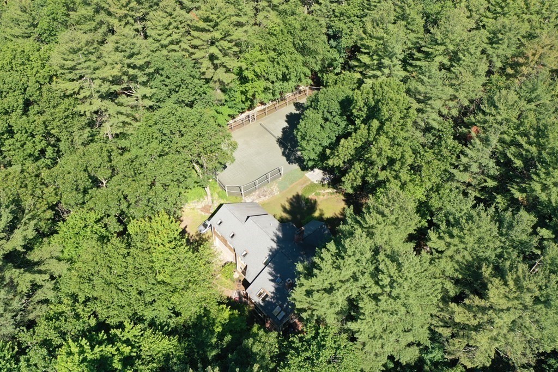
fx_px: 434
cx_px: 279
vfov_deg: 46.4
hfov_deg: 65.5
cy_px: 186
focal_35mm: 28
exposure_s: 1/60
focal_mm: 10.26
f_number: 5
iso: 100
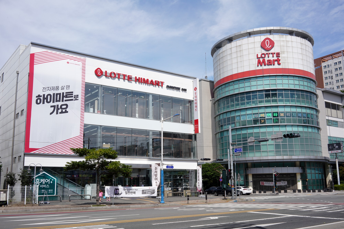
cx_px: 172
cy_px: 114
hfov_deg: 54.4
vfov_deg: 37.9
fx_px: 334
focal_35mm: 35
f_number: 18
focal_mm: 35
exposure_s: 1/100
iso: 200
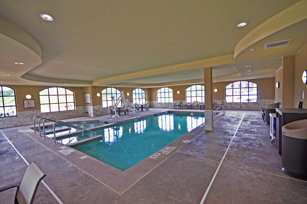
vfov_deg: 77.2
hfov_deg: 100.5
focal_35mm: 15
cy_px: 102
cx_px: 154
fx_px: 128
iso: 360
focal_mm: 10
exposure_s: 1/125
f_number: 5.6
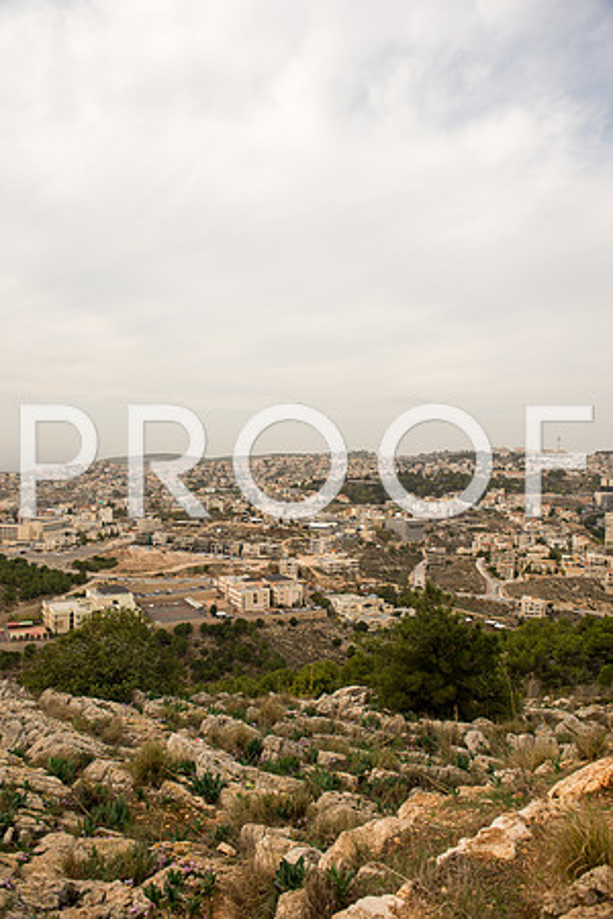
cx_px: 306
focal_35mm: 24
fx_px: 613
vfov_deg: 73.7
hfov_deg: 53.1
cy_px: 460
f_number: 3.5
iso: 100
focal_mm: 24
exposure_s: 1/640
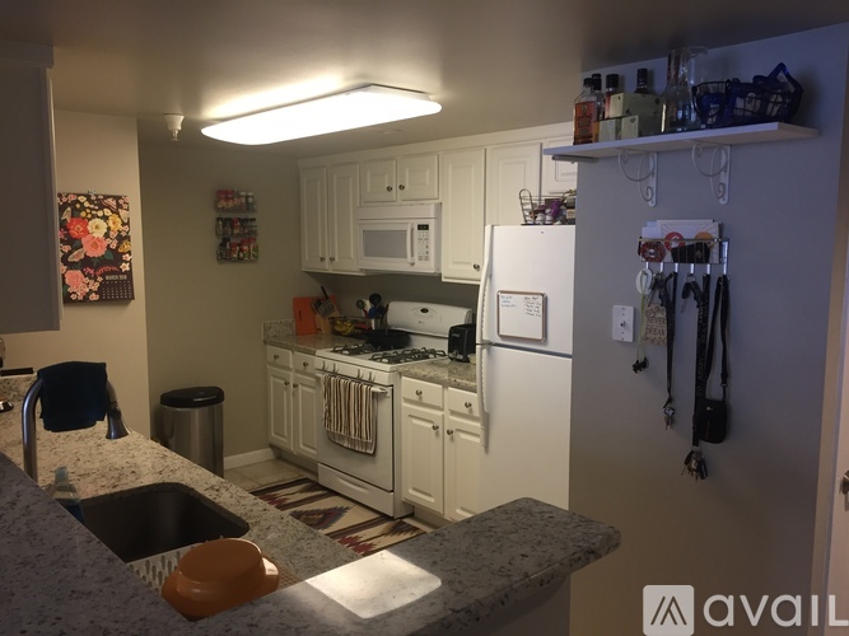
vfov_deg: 48.2
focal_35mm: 29
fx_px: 711
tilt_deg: -8.5
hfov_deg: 61.7
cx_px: 424
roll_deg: -0.6
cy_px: 318
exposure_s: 1/30
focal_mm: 4.15
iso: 80
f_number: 2.2
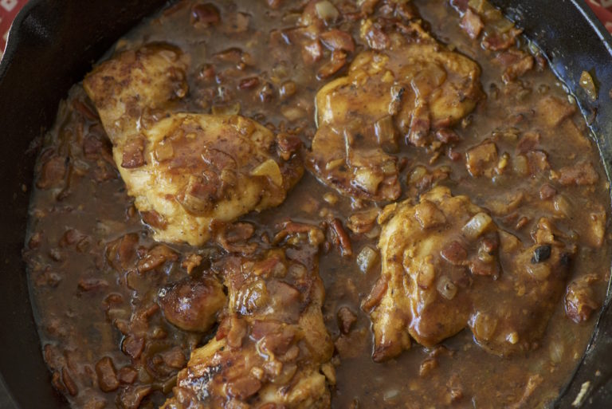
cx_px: 306
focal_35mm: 105
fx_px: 1786
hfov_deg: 19.4
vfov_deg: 13.1
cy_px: 204
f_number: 6.3
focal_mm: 105
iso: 800
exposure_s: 1/100
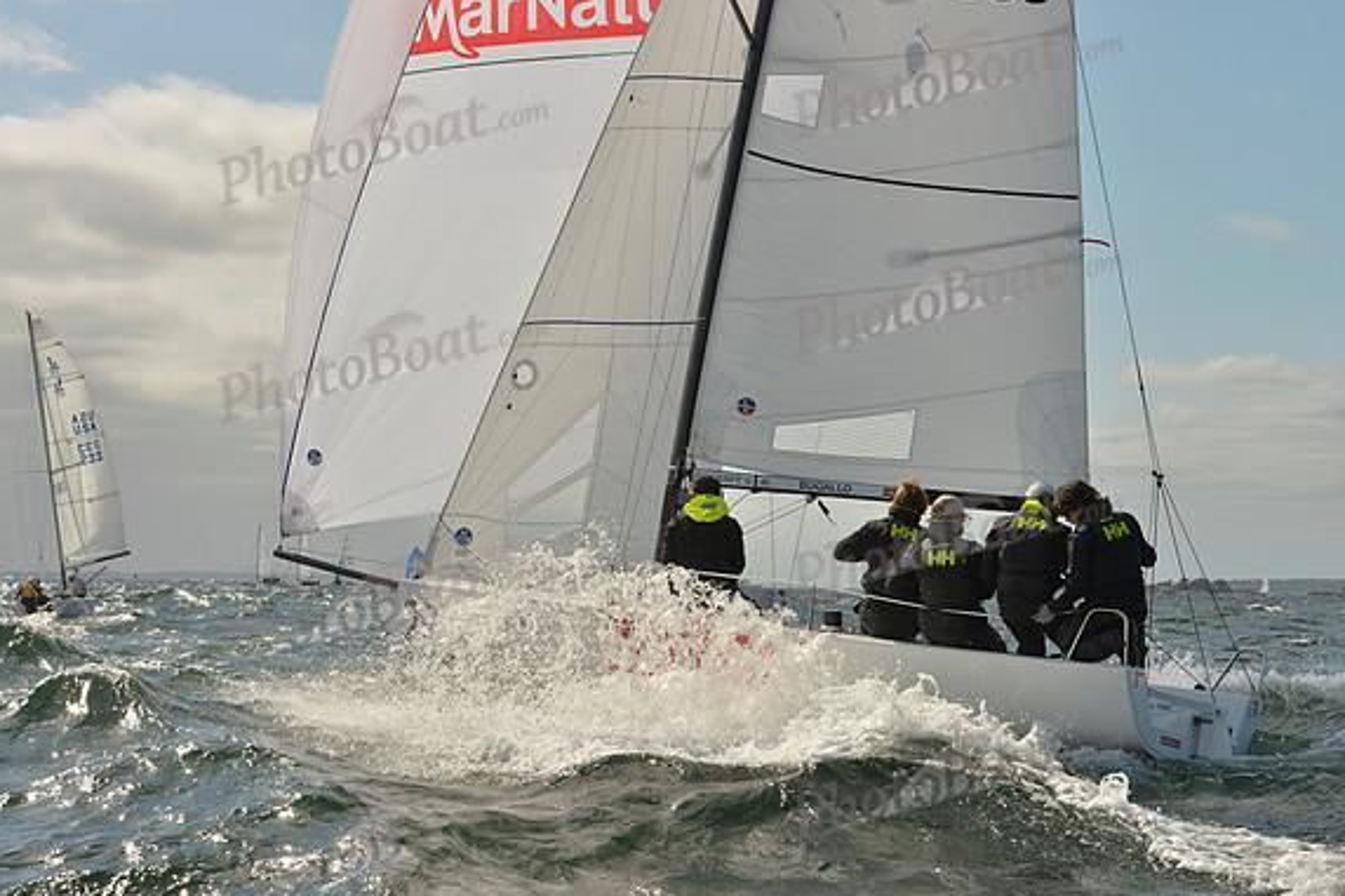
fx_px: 2652
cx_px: 672
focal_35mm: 71
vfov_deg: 19.2
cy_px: 450
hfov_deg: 28.5
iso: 400
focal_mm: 70
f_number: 11
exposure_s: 1/1600
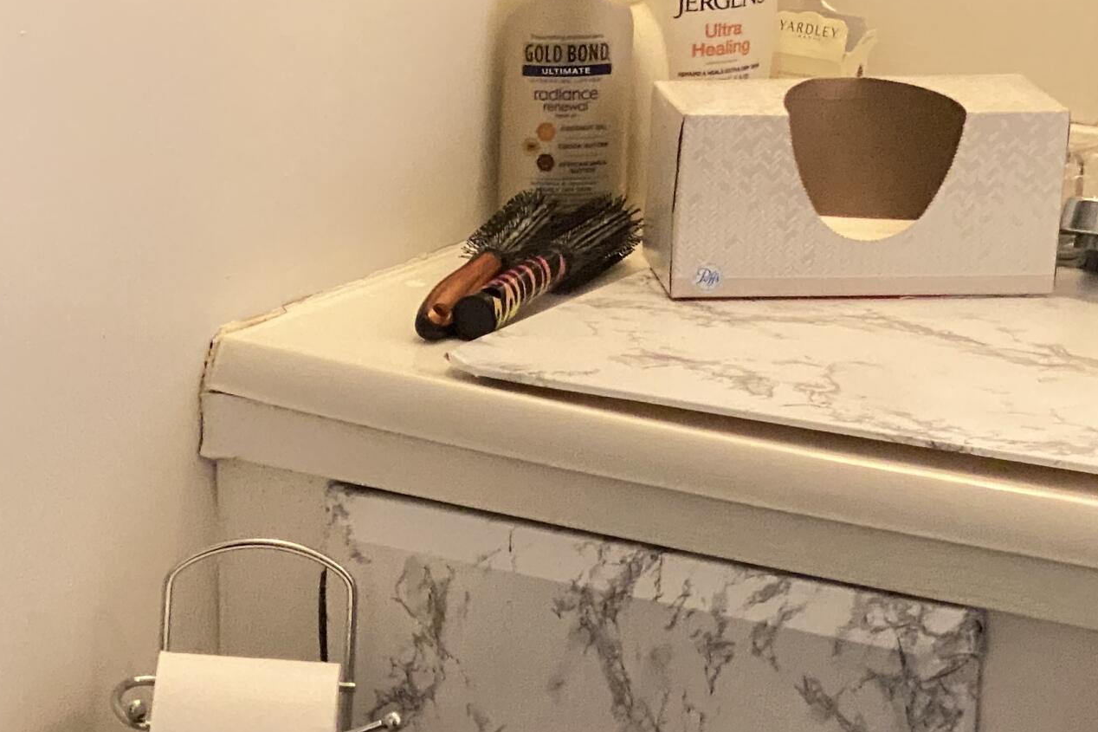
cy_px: 908
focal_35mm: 128
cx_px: -29
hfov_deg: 15.7
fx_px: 3903
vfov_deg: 10.5
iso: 400
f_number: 2
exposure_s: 1/40
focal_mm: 6
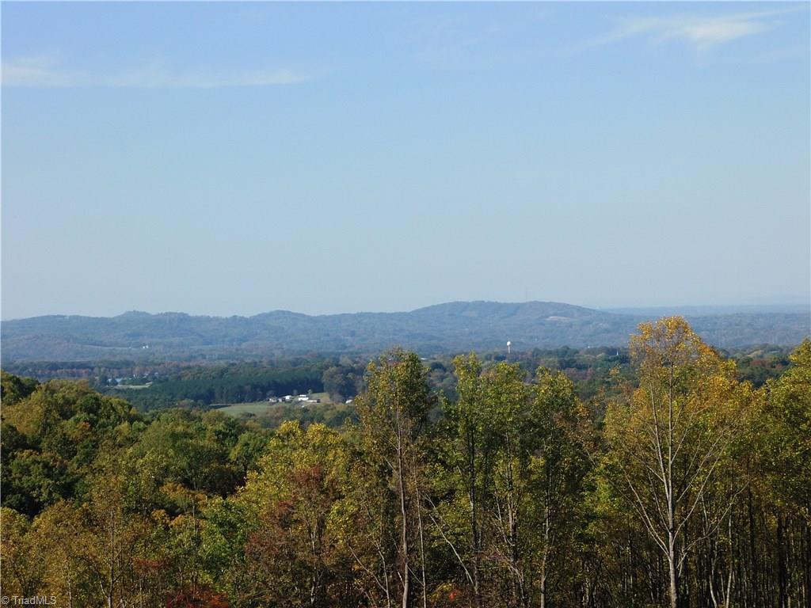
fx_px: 2577
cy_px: 304
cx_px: 406
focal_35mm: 110
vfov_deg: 13.5
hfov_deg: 17.9
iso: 100
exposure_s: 1/600
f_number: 4.5
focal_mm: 19.4
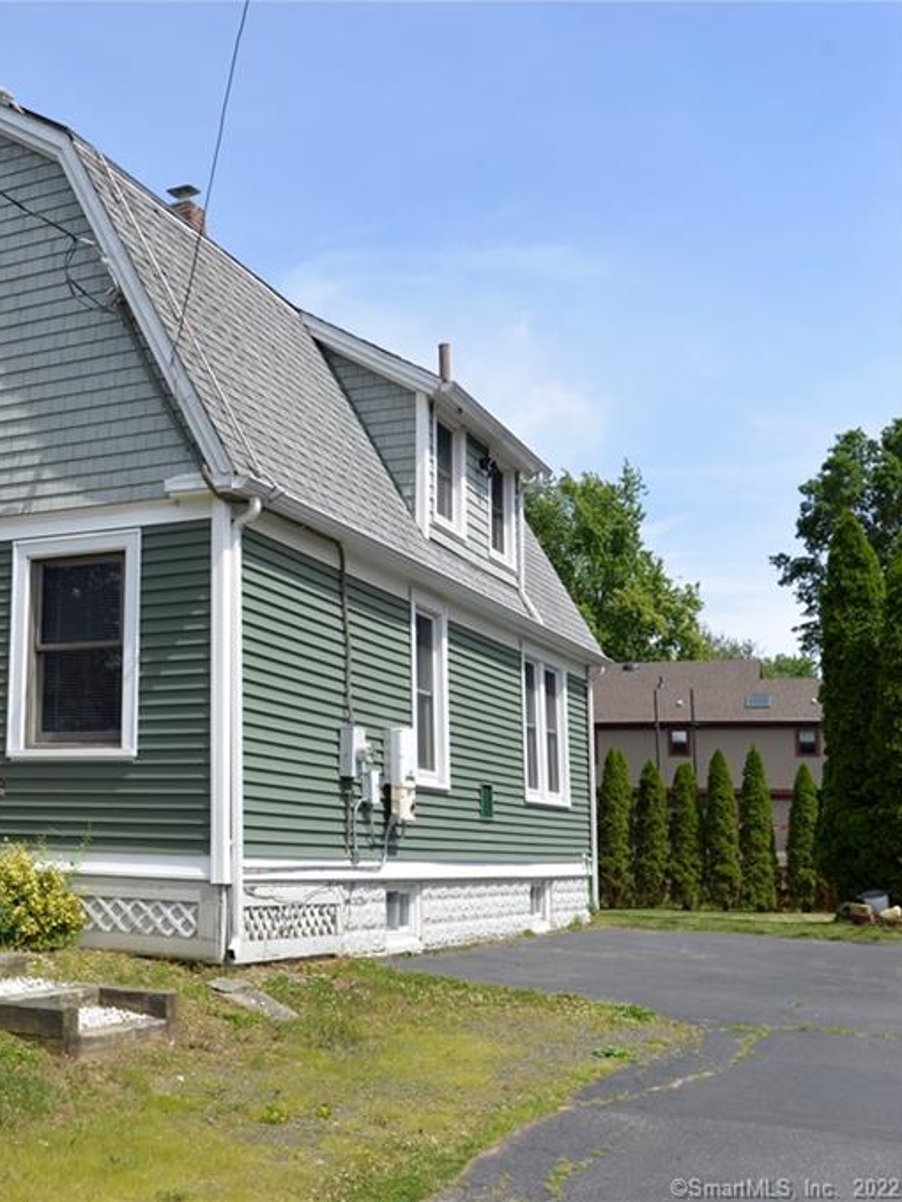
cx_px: 5
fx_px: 1459
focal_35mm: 42
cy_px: 601
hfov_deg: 31.8
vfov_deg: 44.8
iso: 100
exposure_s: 1/200
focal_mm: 29
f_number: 8
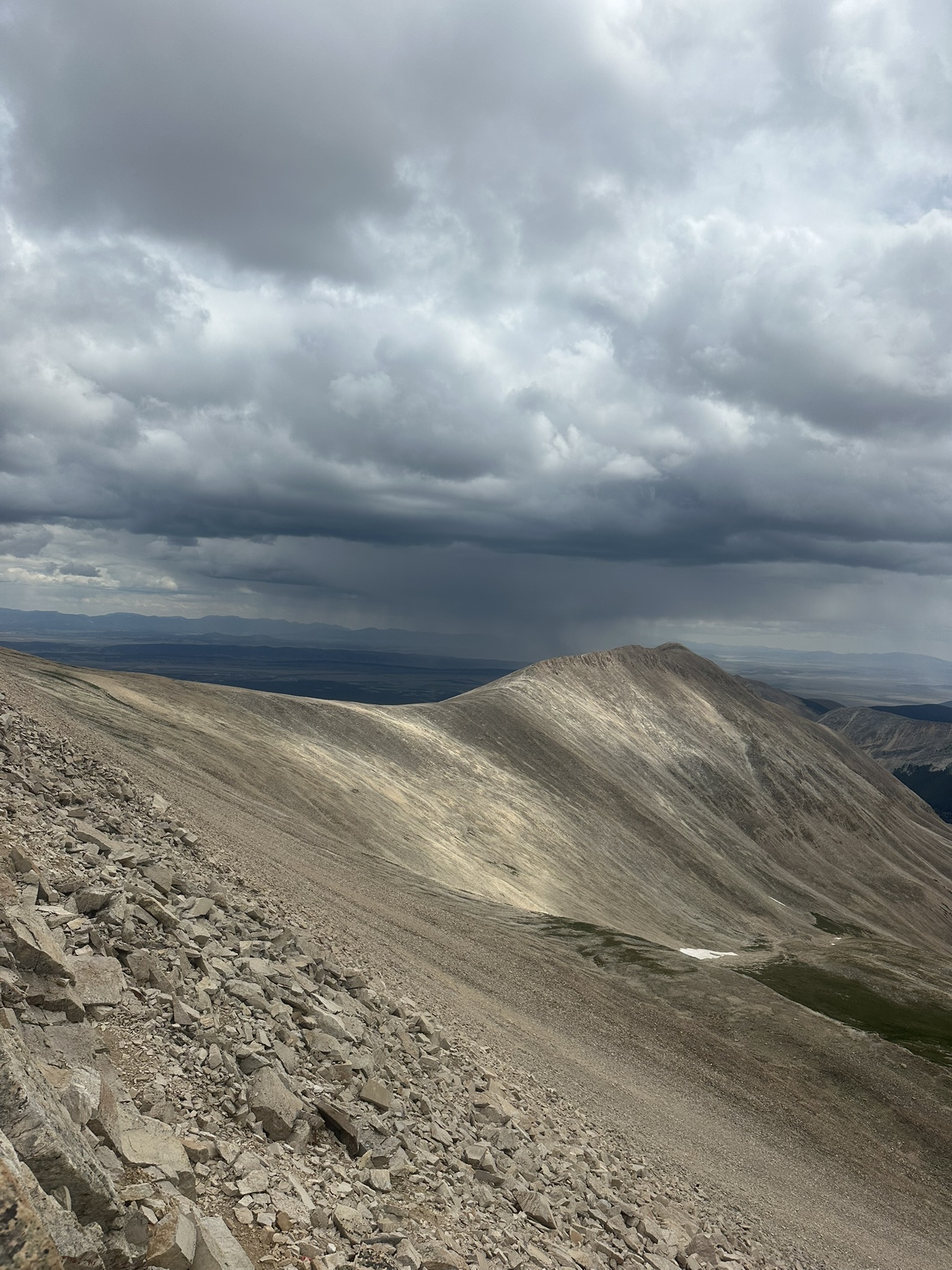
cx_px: 476
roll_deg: -3.2
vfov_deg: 71.6
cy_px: 635
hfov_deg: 56.8
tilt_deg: -0.3
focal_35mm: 24
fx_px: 880
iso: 80
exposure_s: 1/10753
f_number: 1.78
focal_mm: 6.86
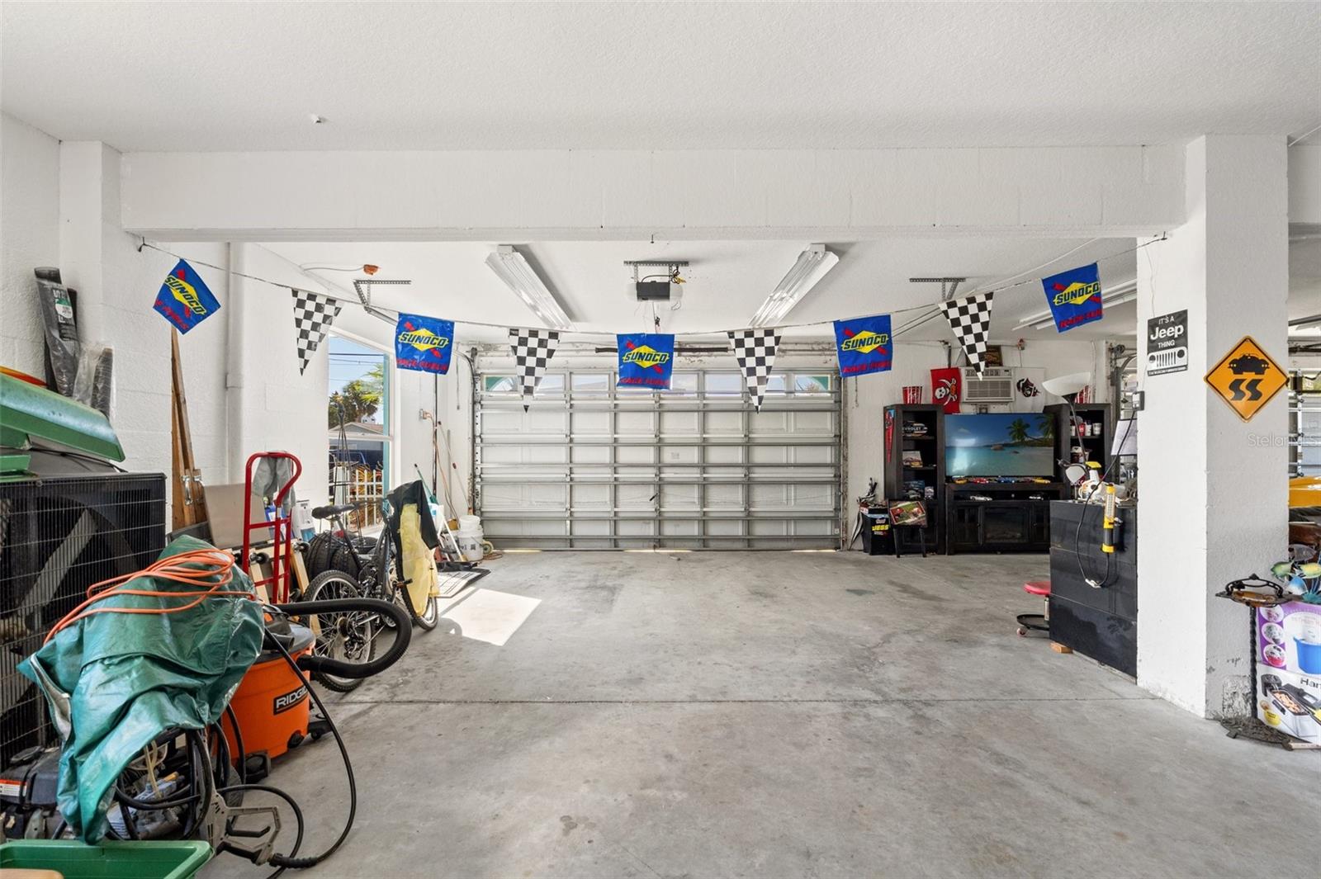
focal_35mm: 15
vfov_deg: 77.3
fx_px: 550
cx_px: 660
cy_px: 440
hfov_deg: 100.4
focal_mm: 10
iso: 400
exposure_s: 1/13
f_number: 7.1
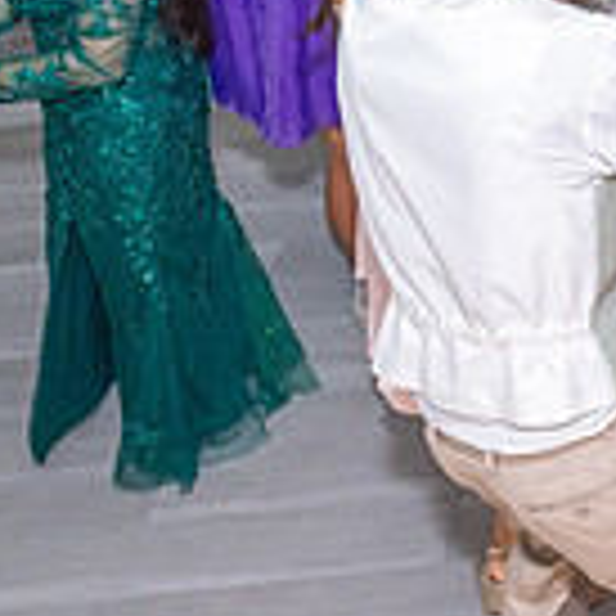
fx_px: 1490
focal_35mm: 74
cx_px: 1030
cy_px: -61
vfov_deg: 22.1
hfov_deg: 19.1
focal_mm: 20.5
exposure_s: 1/160
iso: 1250
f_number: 4
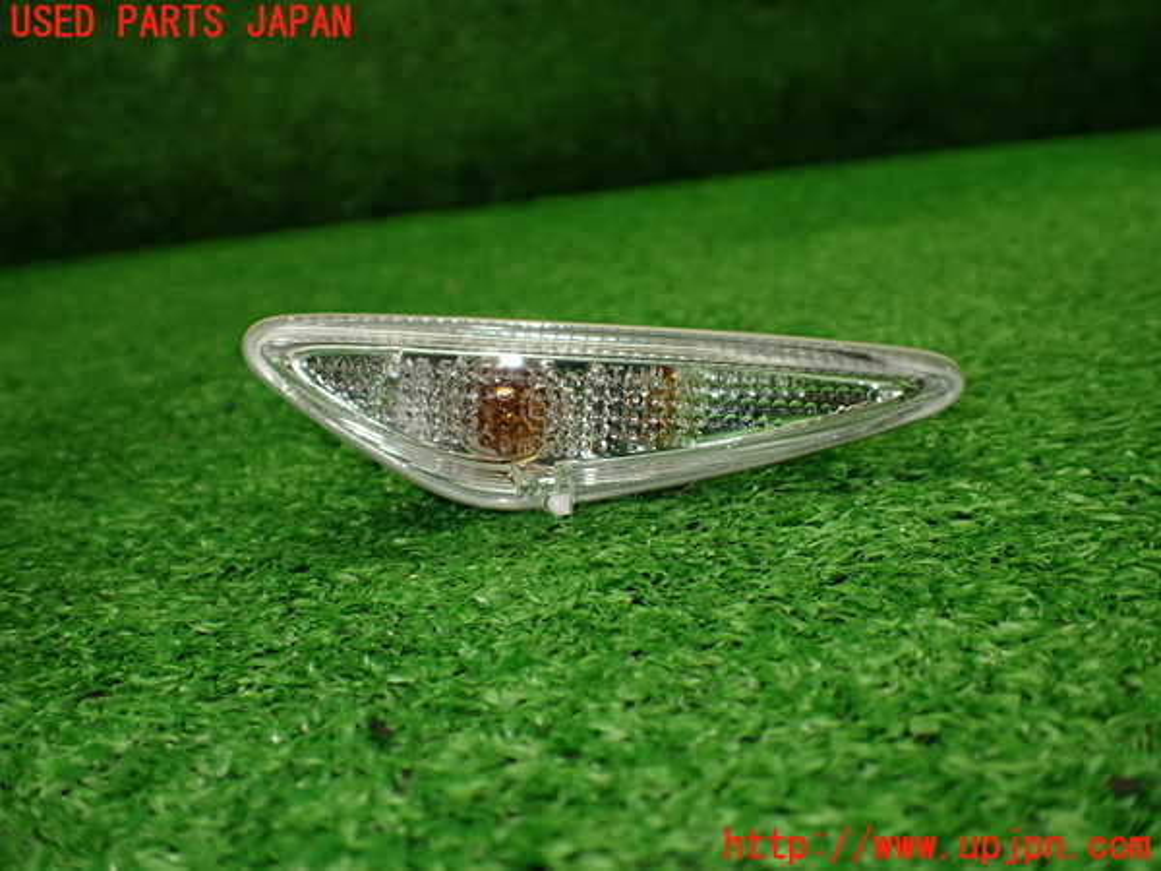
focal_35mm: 30
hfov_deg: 60.0
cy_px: 436
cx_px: 580
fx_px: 1006
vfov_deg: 46.8
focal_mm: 5.4
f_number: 2.3
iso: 250
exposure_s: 1/125
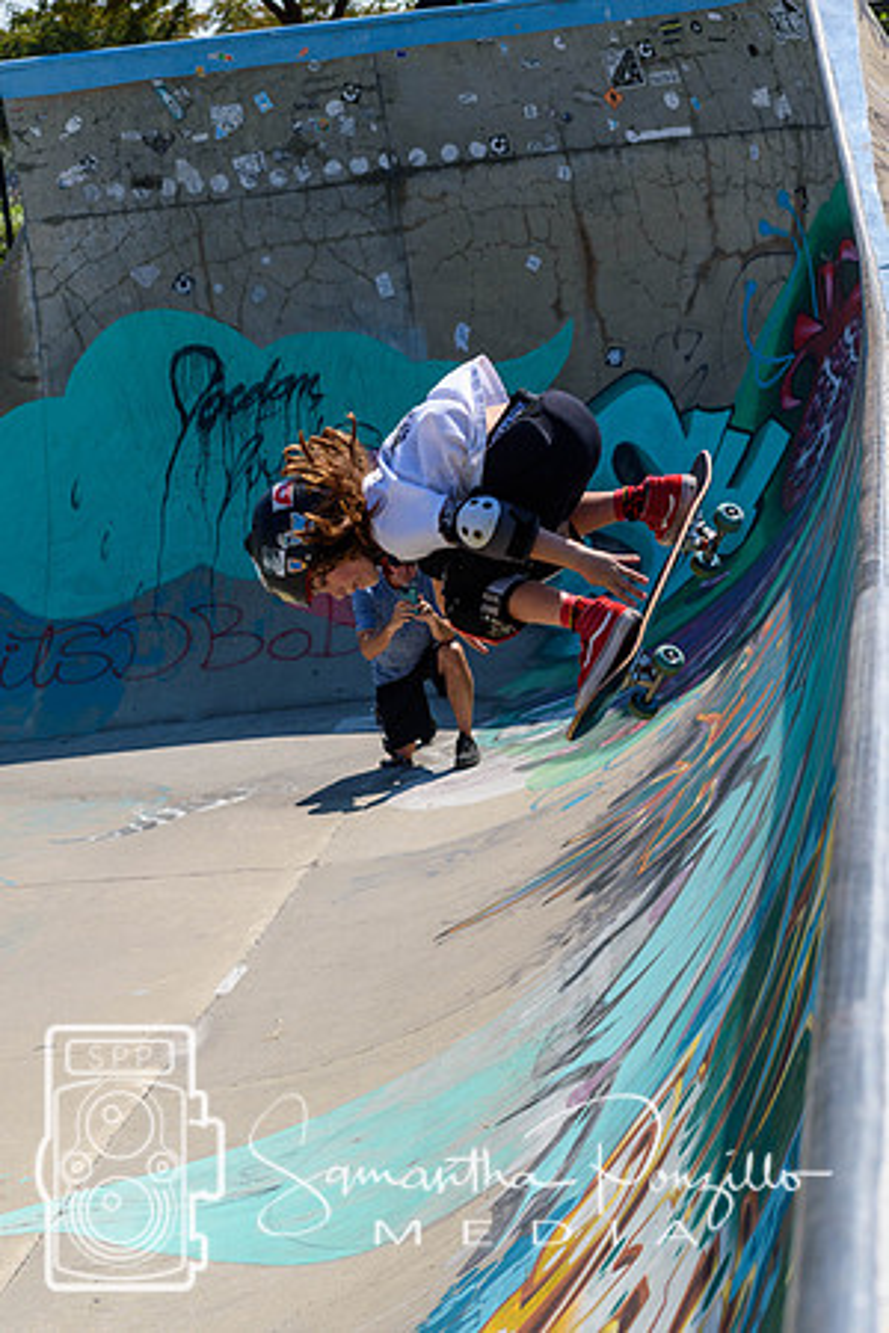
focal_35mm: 105
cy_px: 666
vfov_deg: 19.5
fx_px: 3889
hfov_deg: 13.0
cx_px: 444
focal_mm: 70
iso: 200
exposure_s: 1/800
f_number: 7.1
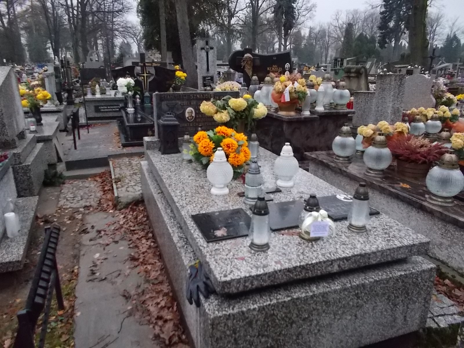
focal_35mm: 26
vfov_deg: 53.1
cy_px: 174
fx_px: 349
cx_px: 232
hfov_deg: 67.3
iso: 400
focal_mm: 4.6
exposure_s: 1/400
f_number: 3.2
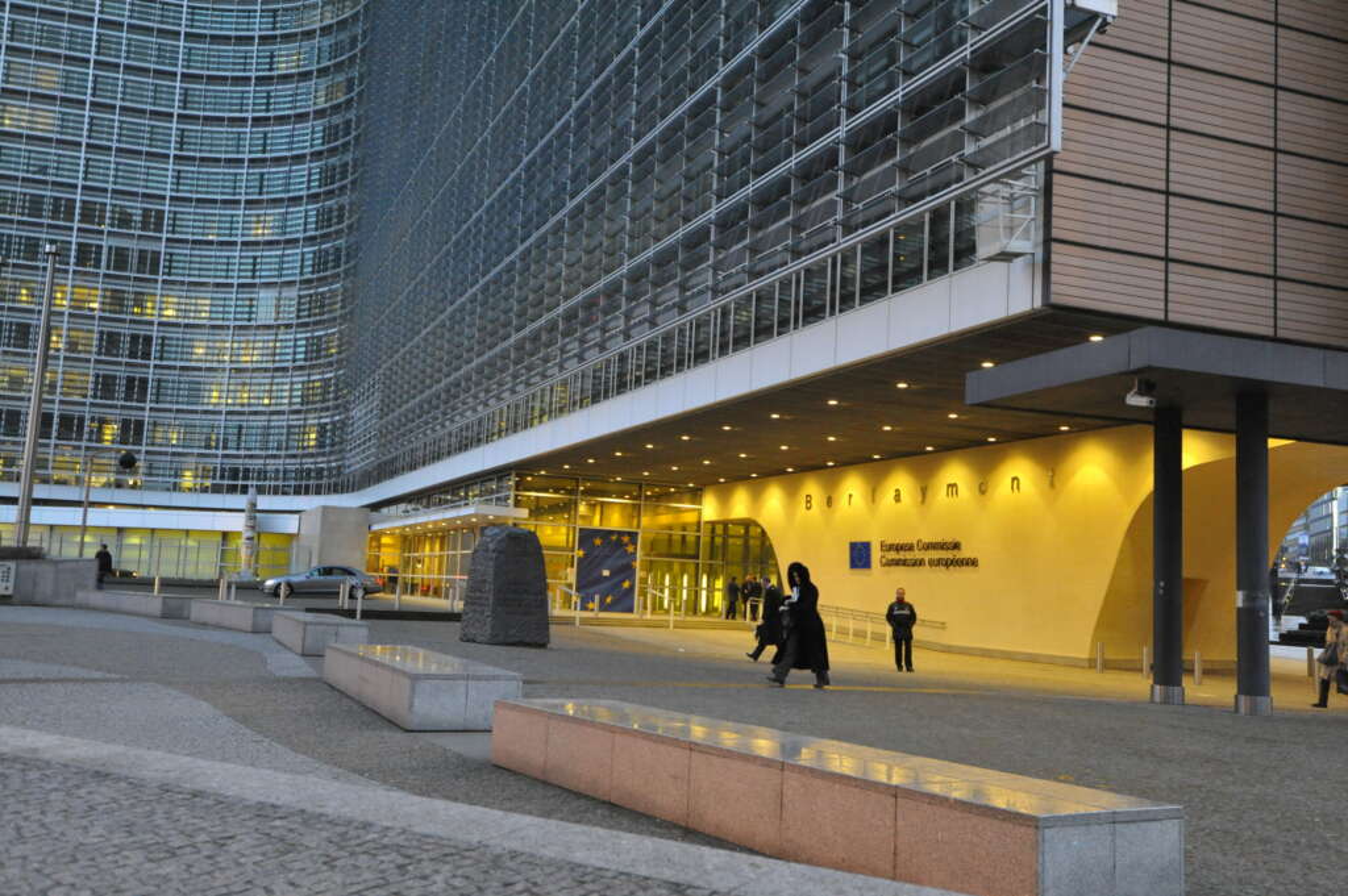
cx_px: 674
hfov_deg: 54.5
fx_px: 1309
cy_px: 448
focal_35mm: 35
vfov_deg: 37.8
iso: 6400
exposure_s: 1/100
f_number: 4
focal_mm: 35
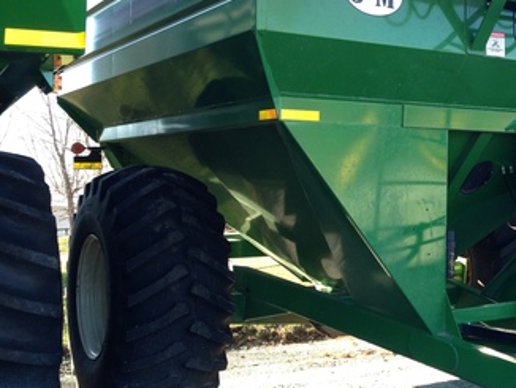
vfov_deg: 26.6
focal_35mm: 55
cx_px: 402
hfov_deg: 34.0
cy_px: 177
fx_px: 820
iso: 64
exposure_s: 1/160
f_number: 2.4
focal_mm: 4.13
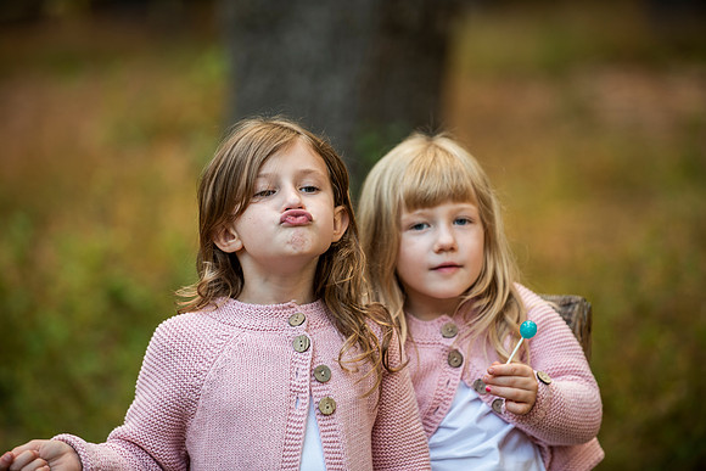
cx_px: 353
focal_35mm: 175
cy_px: 236
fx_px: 3433
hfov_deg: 11.7
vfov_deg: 7.9
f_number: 3.5
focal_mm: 175
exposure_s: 1/100
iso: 250
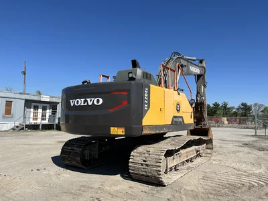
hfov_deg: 67.3
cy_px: 100
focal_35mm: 26
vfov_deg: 53.1
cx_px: 134
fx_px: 201
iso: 50
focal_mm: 5.1
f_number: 1.6
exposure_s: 1/4484
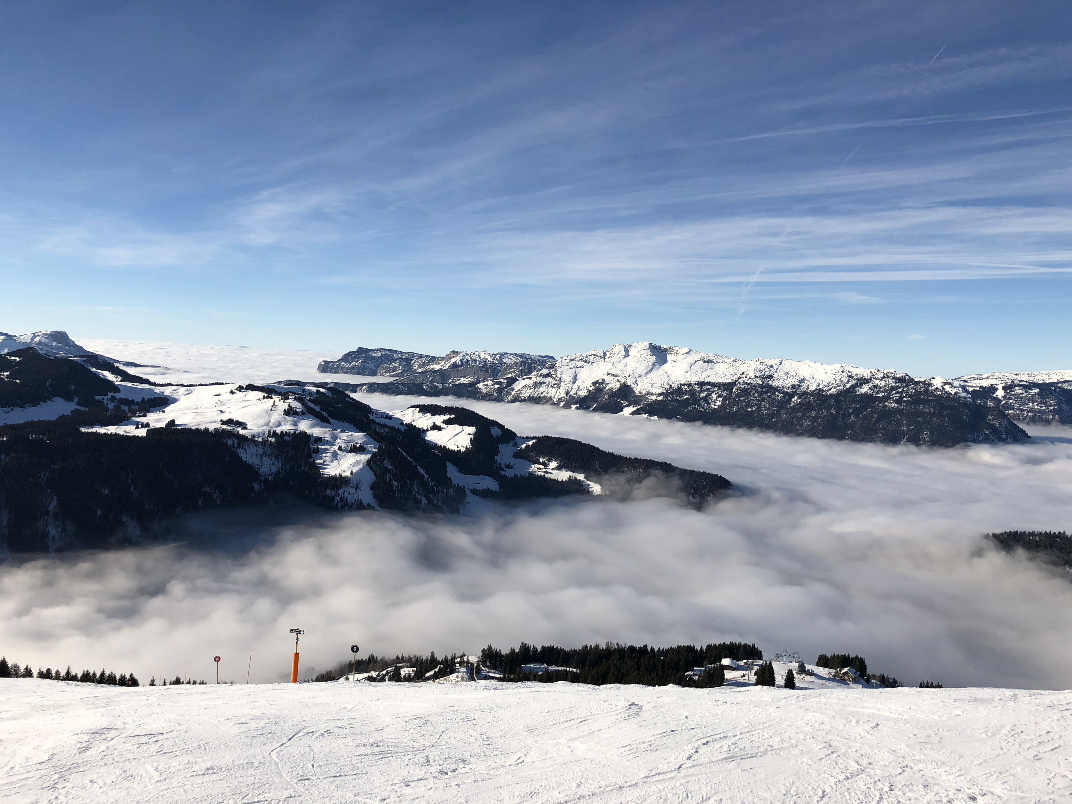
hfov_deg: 63.4
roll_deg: -2.9
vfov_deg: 49.7
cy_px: 402
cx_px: 536
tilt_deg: -1.0
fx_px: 867
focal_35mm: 28
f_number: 1.8
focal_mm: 4
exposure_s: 1/4000
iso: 20
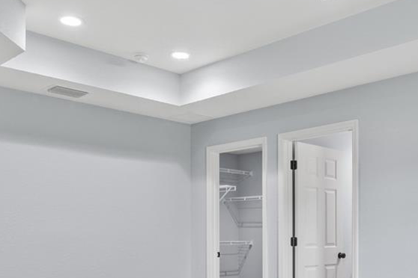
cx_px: 273
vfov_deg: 30.0
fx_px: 499
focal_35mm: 43
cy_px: 244
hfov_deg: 44.9
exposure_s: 1.6
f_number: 8
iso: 250
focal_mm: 10
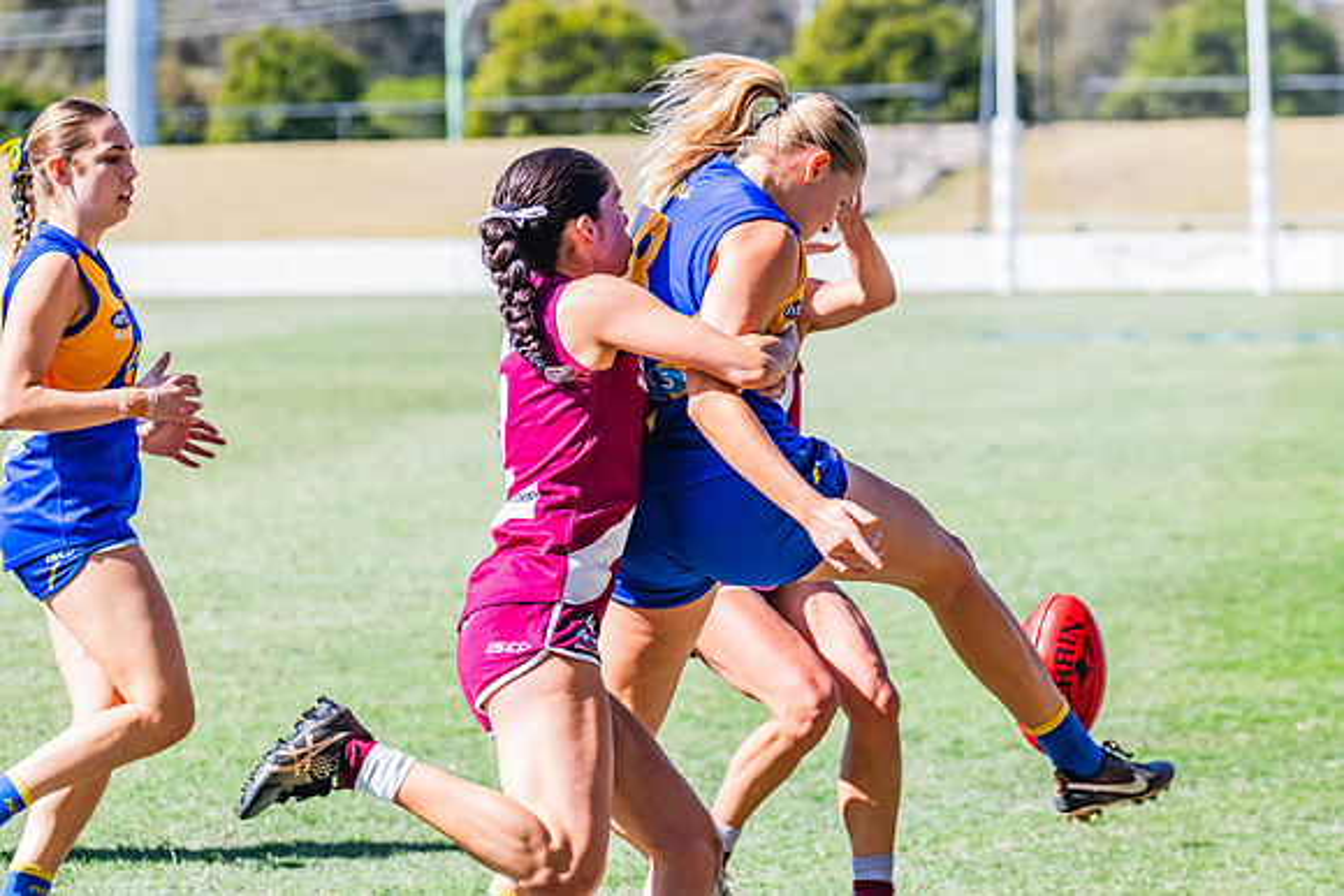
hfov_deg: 11.8
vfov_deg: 7.9
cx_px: 681
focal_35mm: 174
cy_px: 448
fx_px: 6493
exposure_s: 1/1600
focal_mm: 170
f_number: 6.3
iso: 800
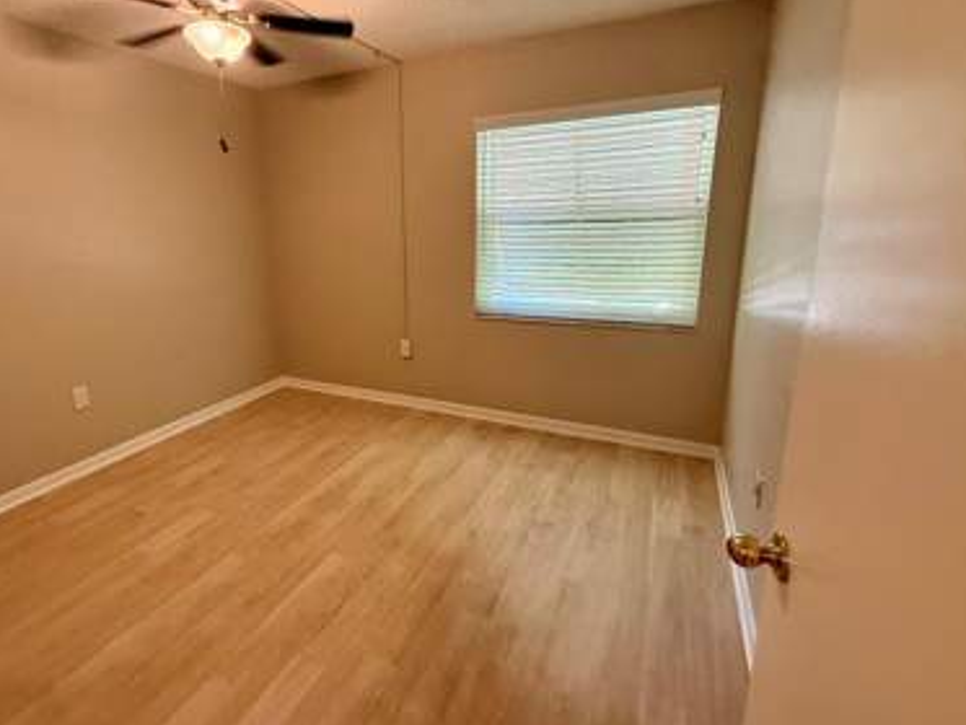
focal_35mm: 18
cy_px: 329
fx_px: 502
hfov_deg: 87.0
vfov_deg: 71.5
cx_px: 404
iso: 400
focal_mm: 2.22
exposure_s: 1/120
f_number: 2.2
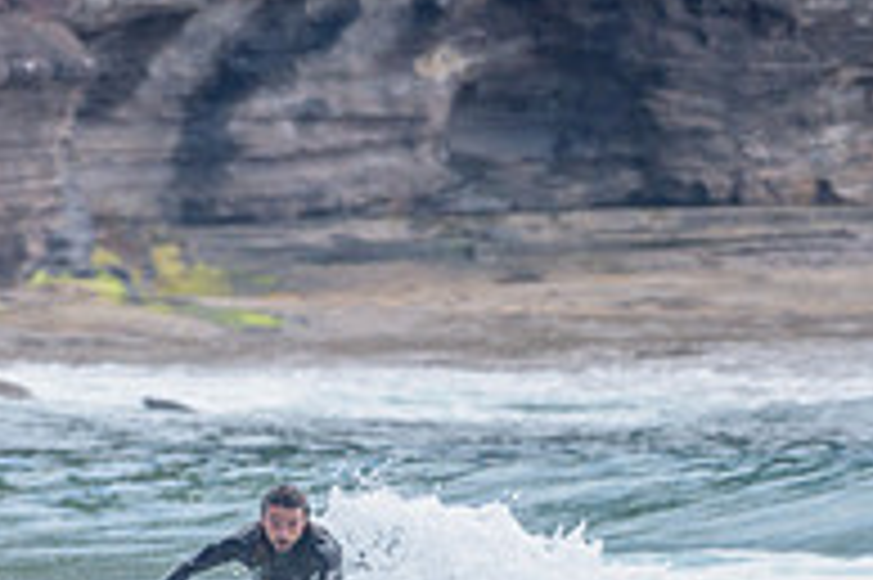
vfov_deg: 1.2
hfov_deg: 1.9
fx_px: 26652
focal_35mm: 1100
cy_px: 553
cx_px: 178
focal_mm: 300
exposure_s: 1/2000
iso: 280
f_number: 5.6
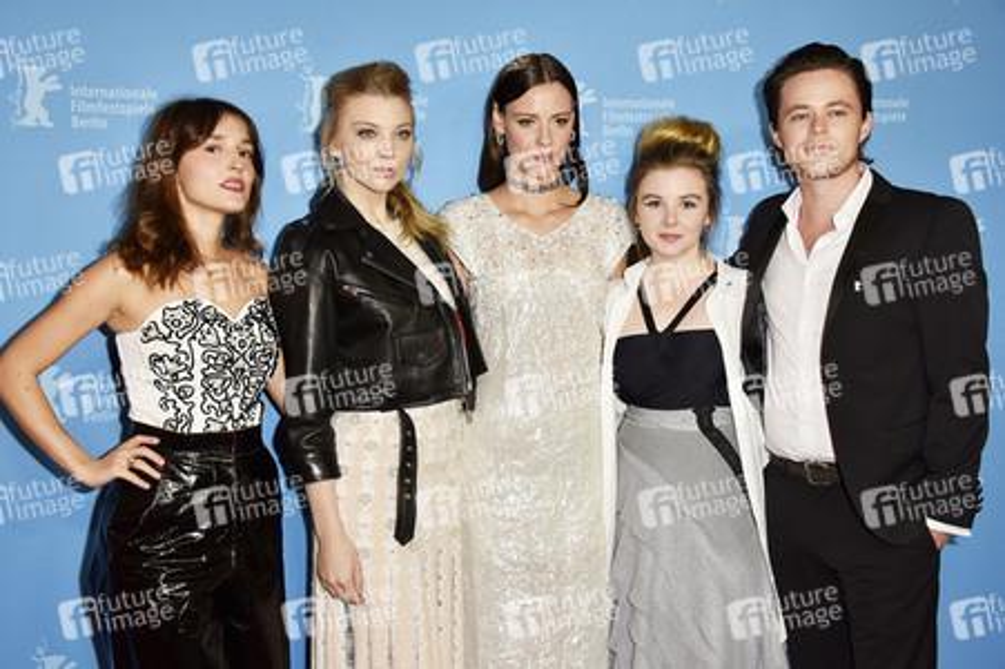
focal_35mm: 45
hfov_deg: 43.6
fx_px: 1255
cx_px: 502
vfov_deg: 29.8
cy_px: 334
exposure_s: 1/125
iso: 800
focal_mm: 45
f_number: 5.6
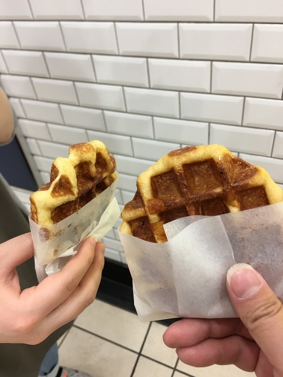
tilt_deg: -40.7
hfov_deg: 48.2
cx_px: 142
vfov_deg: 61.7
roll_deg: +9.3
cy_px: 188
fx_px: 316
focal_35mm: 29
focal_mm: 4.15
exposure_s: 1/15
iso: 32
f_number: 2.2
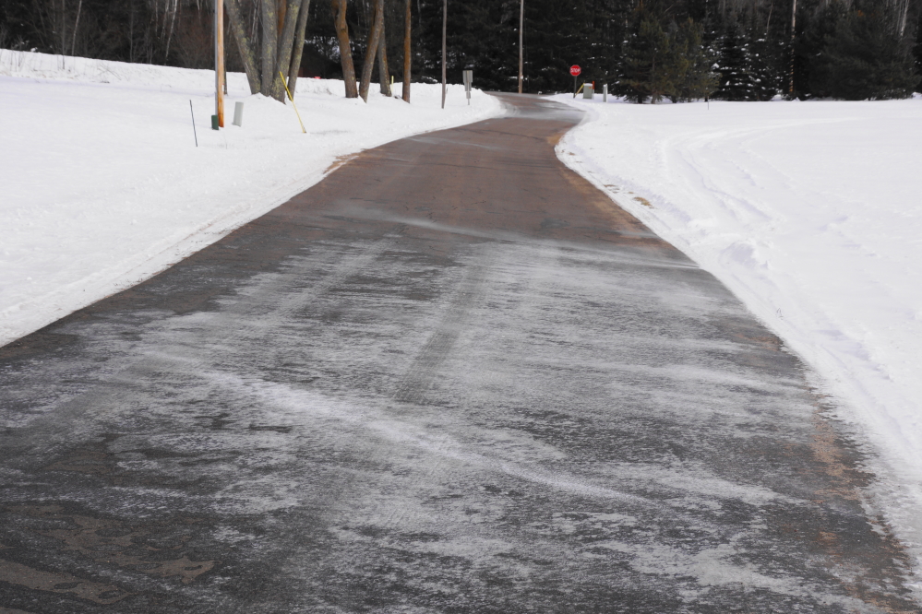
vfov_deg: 20.2
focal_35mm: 68
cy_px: 307
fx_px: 1729
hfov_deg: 29.9
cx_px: 461
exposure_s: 1/100
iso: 100
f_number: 9
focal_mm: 45
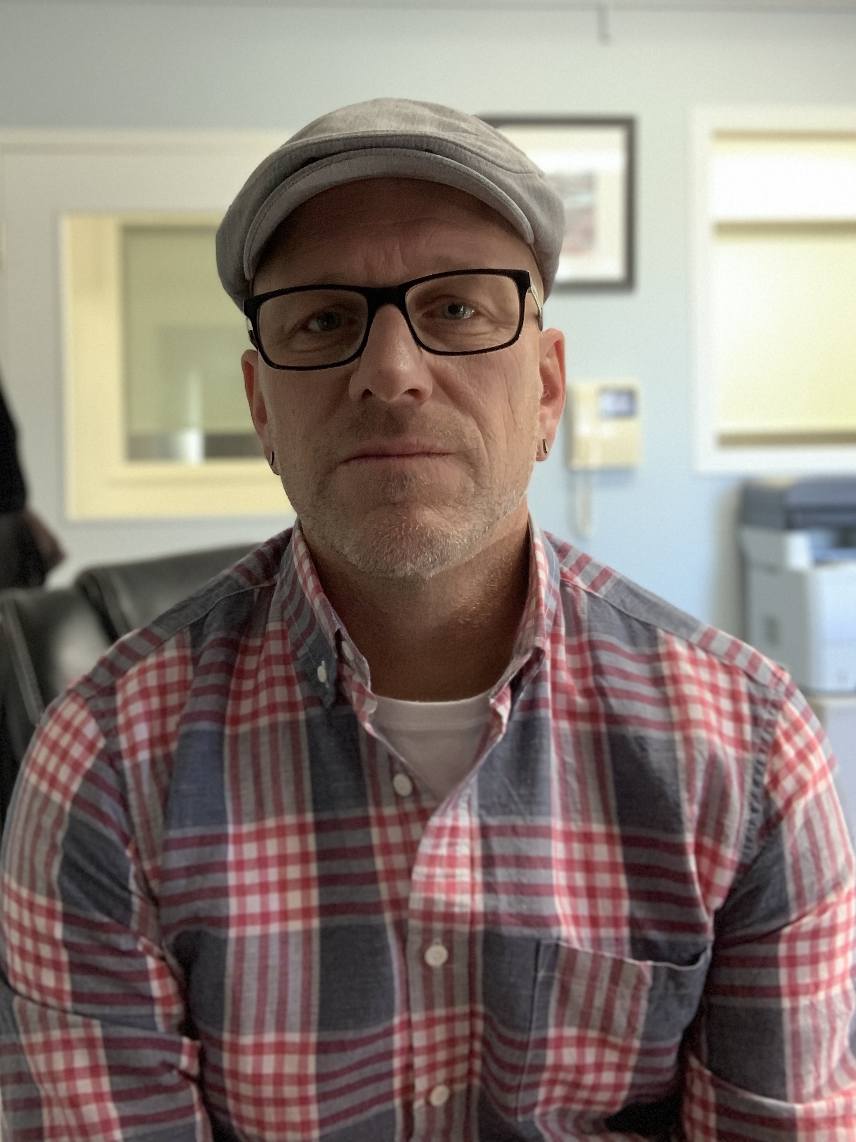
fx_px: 1055
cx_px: 428
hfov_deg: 44.2
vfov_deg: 56.8
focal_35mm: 32
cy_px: 571
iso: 320
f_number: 2.2
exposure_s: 1/30
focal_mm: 2.87
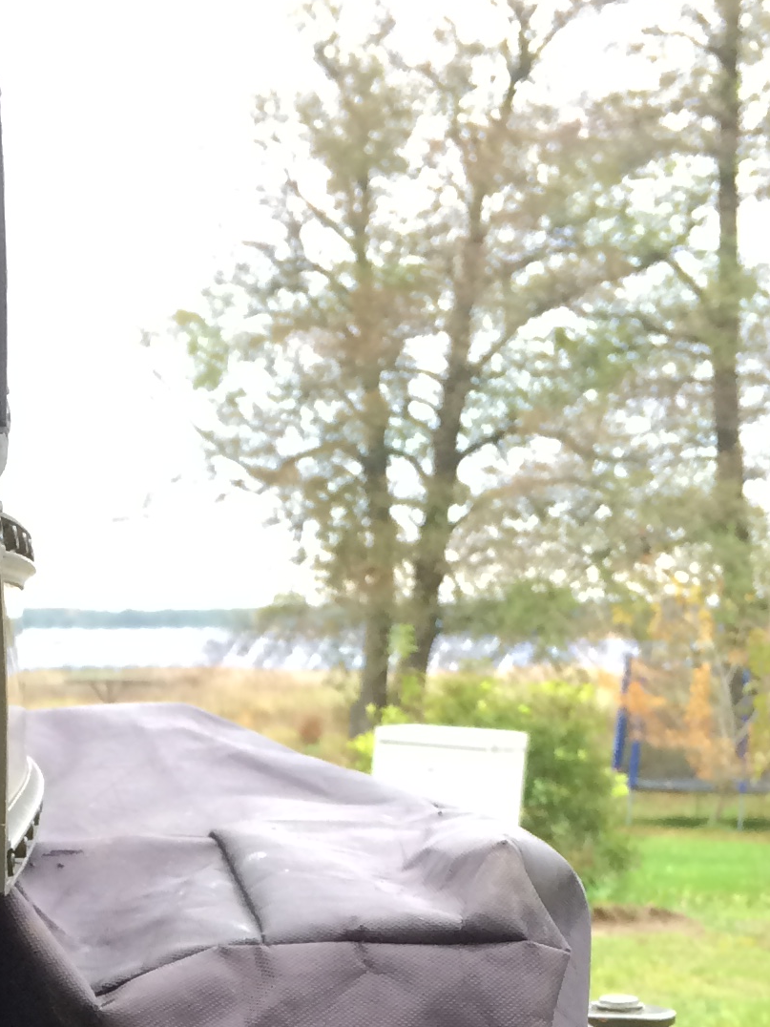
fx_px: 2610
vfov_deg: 20.9
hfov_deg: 16.5
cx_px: 56
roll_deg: -1.1
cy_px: 1196
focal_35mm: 88
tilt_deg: -12.8
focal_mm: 4.15
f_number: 2.2
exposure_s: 1/33
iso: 50
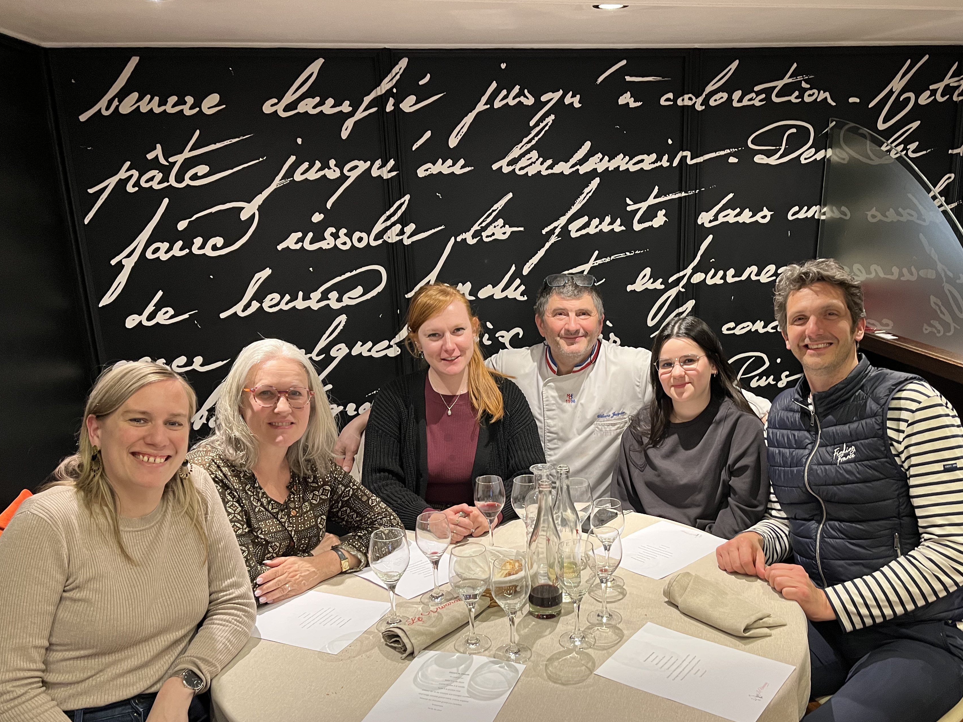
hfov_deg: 58.2
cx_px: 545
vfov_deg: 45.3
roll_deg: +1.5
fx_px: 862
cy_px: 419
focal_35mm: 31
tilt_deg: -16.9
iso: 250
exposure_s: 1/50
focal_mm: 5.1
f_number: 1.6
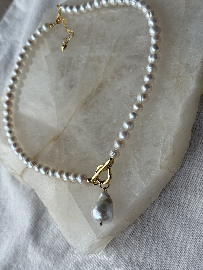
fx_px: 375
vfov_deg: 39.7
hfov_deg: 30.3
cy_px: 135
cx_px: 102
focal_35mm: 48
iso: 64
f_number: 1.78
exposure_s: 1/1543
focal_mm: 6.76
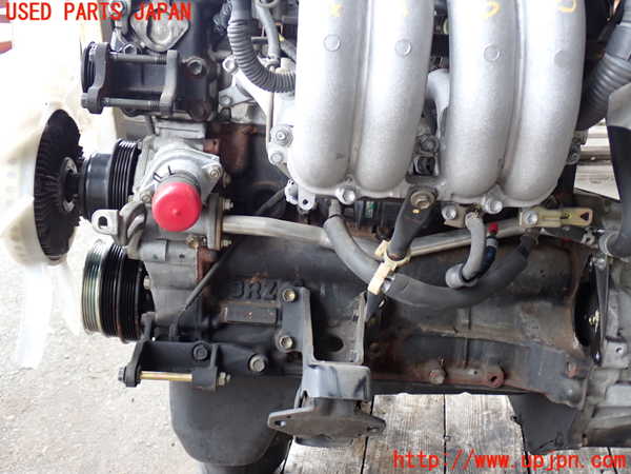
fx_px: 747
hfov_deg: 45.8
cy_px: 237
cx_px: 316
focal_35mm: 41
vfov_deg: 35.1
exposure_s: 1/40
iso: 320
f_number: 2.8
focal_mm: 7.31
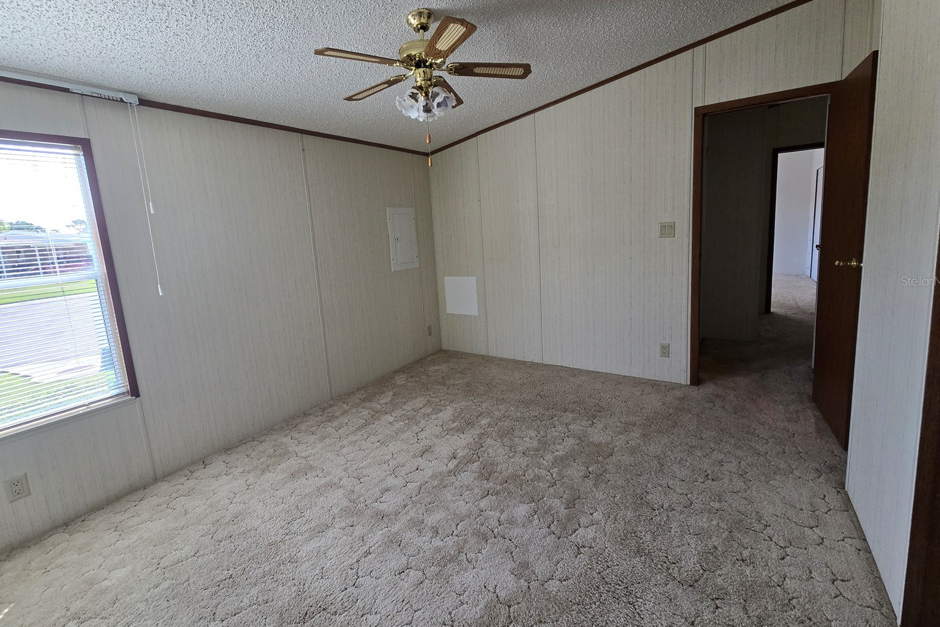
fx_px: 366
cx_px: 472
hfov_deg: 104.3
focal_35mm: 14
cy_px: 281
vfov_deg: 80.9
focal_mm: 2.2
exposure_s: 1/359
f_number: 2.2
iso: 200
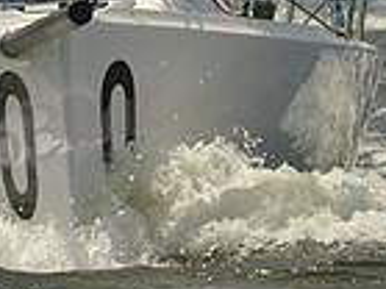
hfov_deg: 1.5
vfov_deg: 1.1
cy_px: -46
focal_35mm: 1324
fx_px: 14751
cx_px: 383
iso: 280
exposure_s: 1/1600
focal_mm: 330
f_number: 9
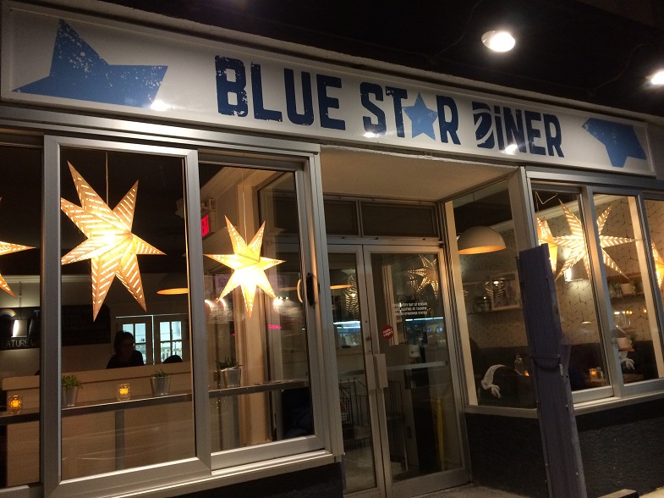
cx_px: 332
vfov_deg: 48.2
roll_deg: +5.4
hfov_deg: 61.7
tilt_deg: +9.6
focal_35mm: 29
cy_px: 249
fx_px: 556
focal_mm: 4.15
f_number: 2.2
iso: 320
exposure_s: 1/24
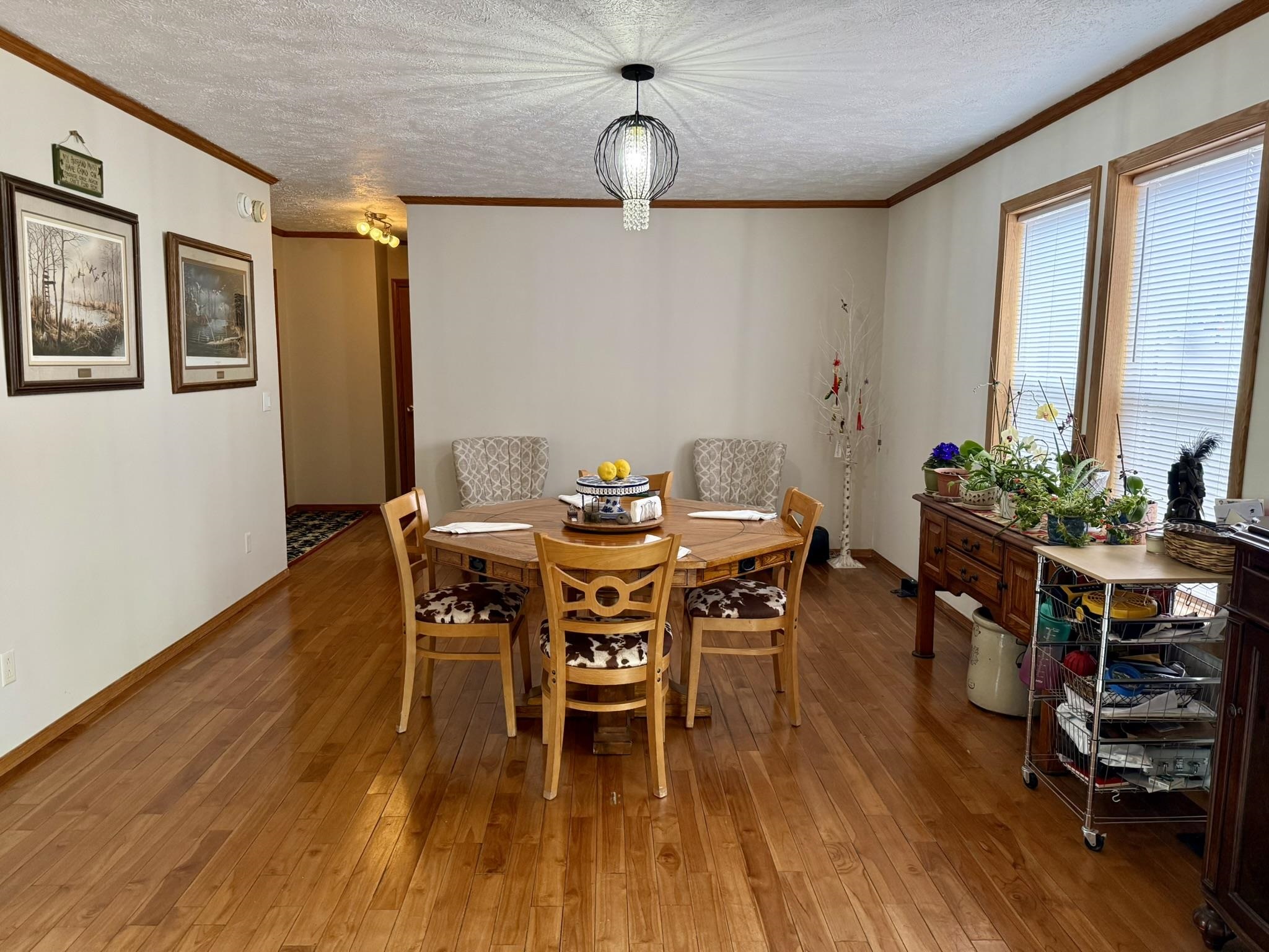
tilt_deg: -7.9
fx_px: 880
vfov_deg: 56.8
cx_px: 634
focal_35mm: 24
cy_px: 476
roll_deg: -1.1
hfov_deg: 71.6
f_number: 1.78
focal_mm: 6.76
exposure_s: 1/120
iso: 320
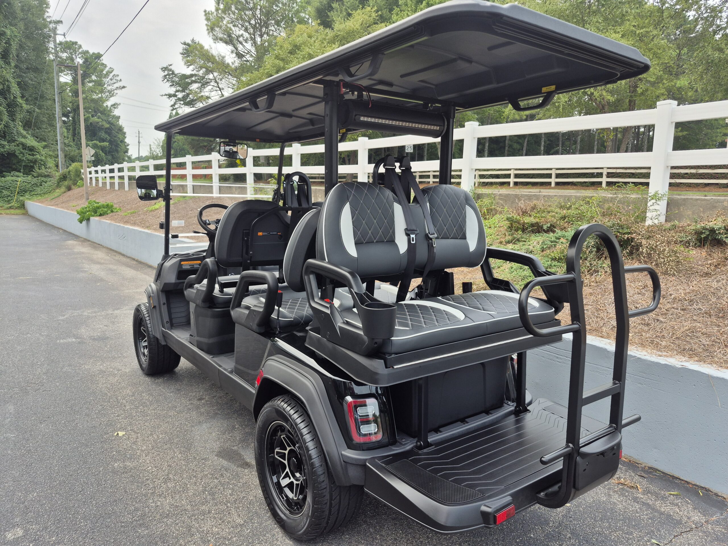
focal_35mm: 23
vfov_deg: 58.9
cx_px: 364
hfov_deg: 73.9
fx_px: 484
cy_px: 273
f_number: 1.8
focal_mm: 5.4
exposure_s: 1/1300
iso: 25
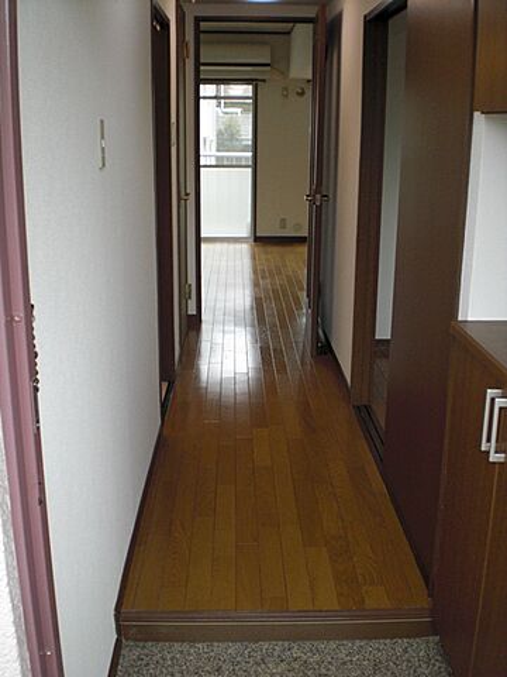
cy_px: 338
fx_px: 742
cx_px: 254
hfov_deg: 37.7
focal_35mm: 38
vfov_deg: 49.0
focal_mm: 6.3
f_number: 3.1
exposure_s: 1/80
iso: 200
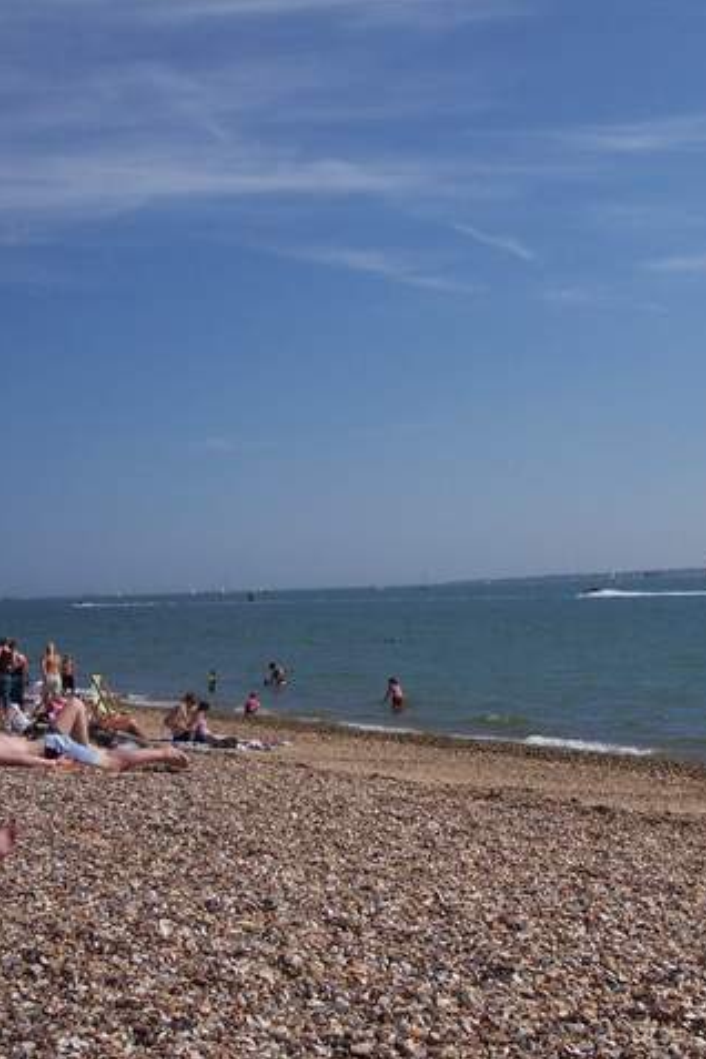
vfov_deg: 37.5
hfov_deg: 25.0
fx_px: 1559
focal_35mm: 53
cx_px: 597
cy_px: 531
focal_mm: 8
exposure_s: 1/1000
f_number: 4.8
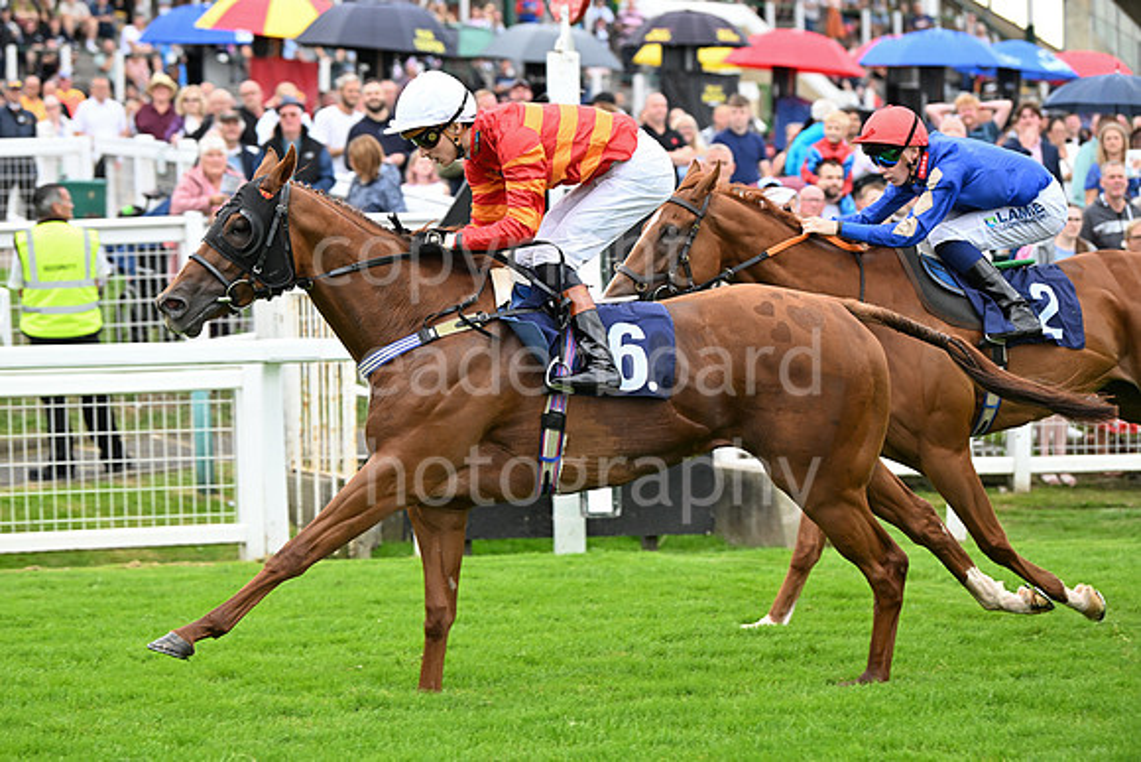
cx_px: 570
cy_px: 381
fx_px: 3804
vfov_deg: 11.4
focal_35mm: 120
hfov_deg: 17.1
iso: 1250
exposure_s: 1/1600
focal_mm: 120
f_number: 4
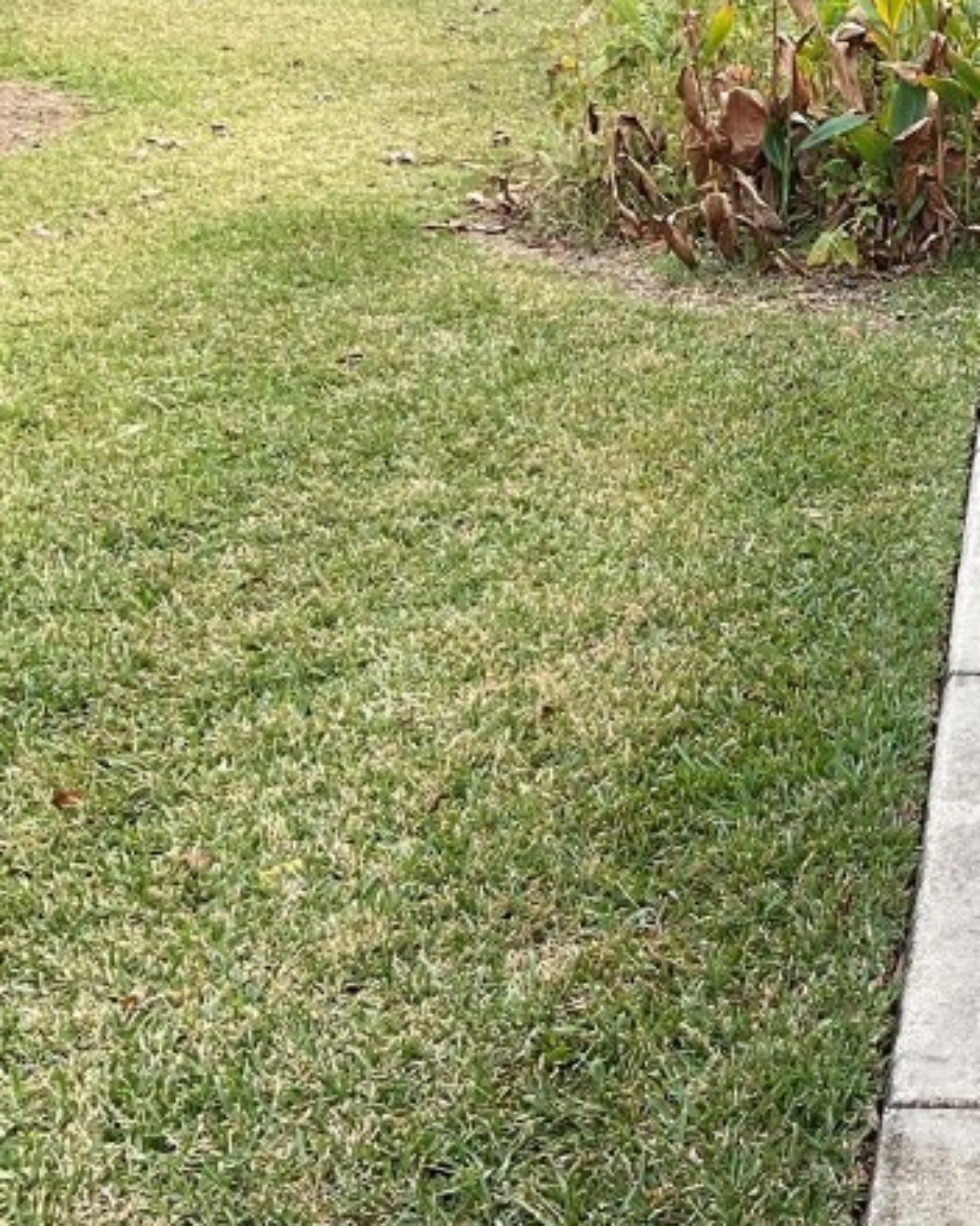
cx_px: 1173
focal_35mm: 66
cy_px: 282
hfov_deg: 21.5
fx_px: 2394
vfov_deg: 28.2
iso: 16
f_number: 1.8
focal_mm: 3
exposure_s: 1/353
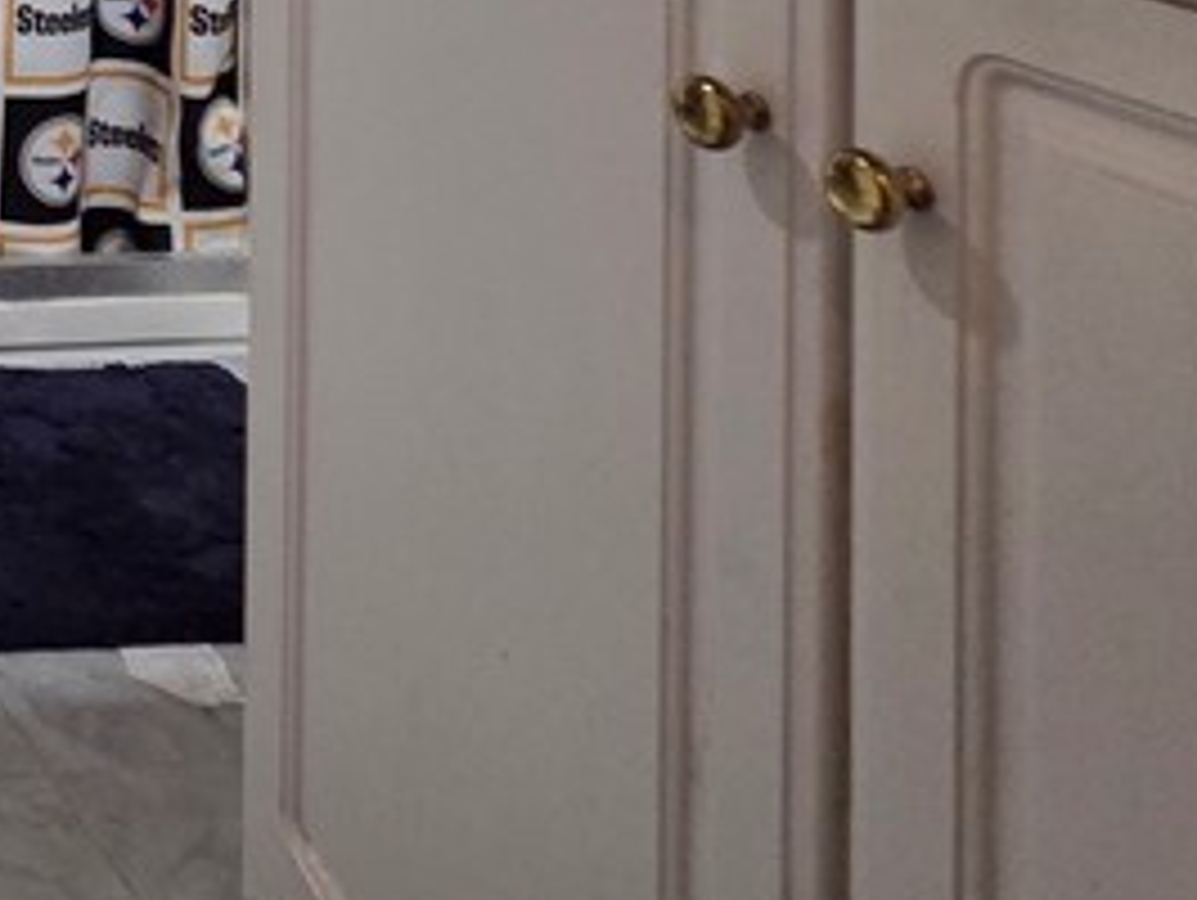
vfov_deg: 22.4
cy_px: -544
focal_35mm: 50
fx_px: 1731
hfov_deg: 25.9
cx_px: -680
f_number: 2.2
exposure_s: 1/60
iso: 320
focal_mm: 2.2
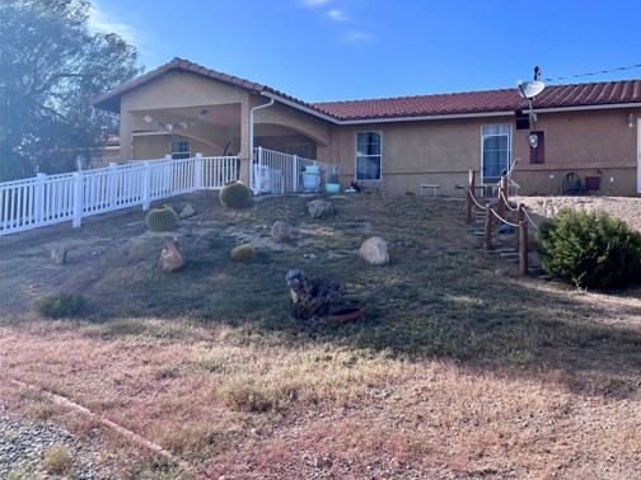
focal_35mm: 33
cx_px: 406
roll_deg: -1.0
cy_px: 217
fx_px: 611
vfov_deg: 42.9
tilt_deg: +1.9
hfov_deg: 54.6
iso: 50
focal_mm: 5.96
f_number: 1.6
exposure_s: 1/2242
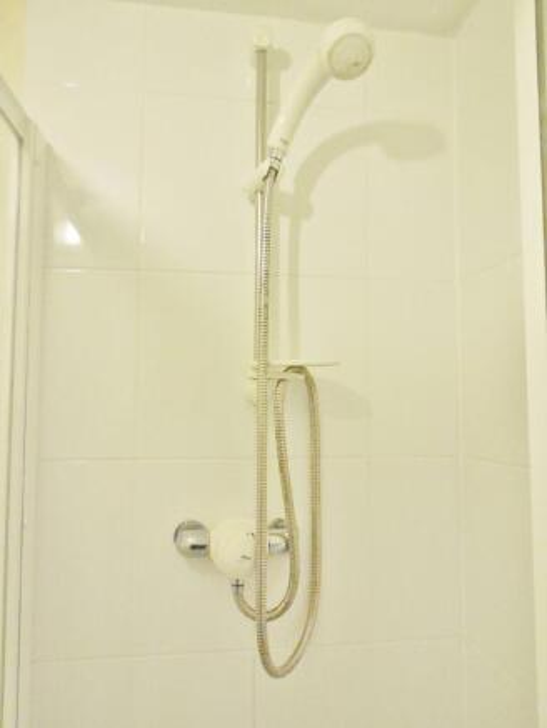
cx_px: 274
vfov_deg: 69.4
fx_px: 526
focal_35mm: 25
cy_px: 364
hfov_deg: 54.9
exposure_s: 1/125
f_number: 3.1
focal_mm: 4.5
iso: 800
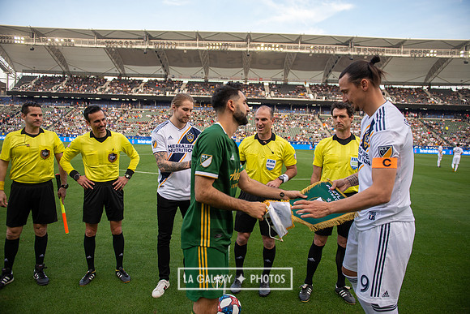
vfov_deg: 53.2
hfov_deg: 73.7
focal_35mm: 24
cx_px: 235
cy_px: 157
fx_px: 313
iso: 400
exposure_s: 1/800
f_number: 2.8
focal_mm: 24
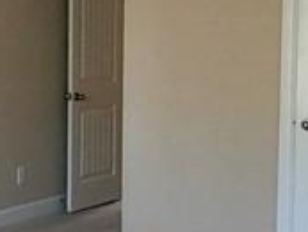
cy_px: 75
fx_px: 739
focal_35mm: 83
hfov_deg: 21.1
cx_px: -109
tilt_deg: -2.9
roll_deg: +0.6
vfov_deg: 17.7
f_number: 2.2
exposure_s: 1/120
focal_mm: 2.22
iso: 250
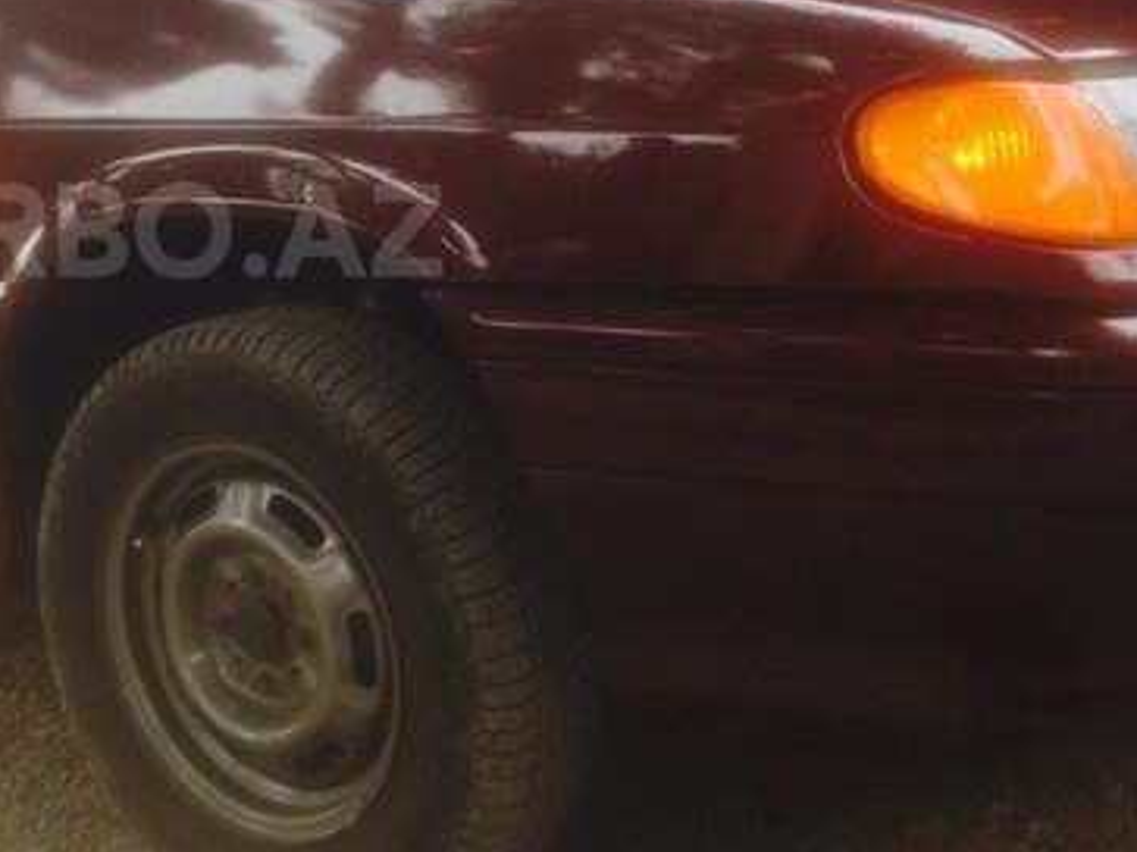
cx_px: 122
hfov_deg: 30.8
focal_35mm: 60
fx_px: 1970
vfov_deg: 24.2
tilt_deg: -8.5
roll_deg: +1.9
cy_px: 230
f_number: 2.4
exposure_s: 1/30
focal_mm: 4.12
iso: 50
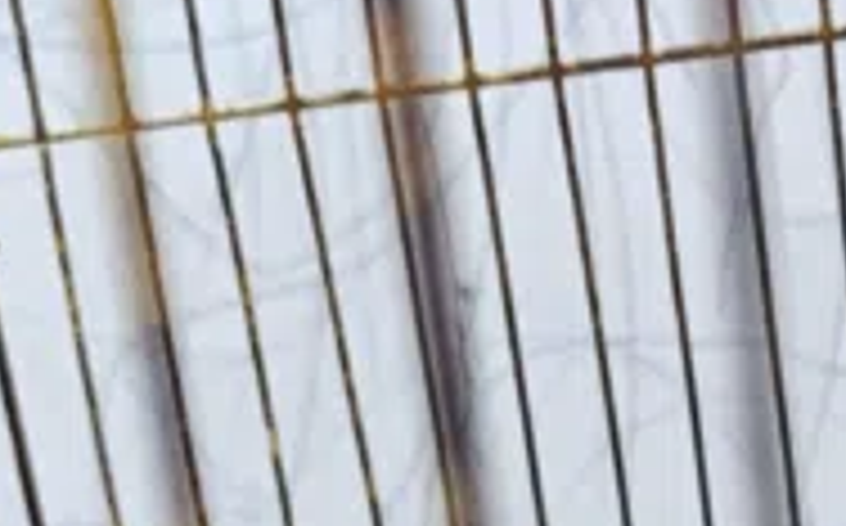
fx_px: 1911
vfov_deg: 14.7
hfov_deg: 24.4
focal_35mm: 83
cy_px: 755
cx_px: 729
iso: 1250
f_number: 1.6
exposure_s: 1/25
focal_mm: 6.14
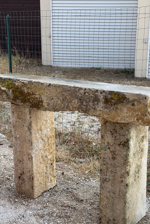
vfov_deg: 33.3
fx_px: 375
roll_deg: -0.1
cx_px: 80
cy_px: 128
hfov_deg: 22.6
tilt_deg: -16.4
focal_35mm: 60
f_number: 1.78
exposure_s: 1/1100
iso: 64
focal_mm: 6.76
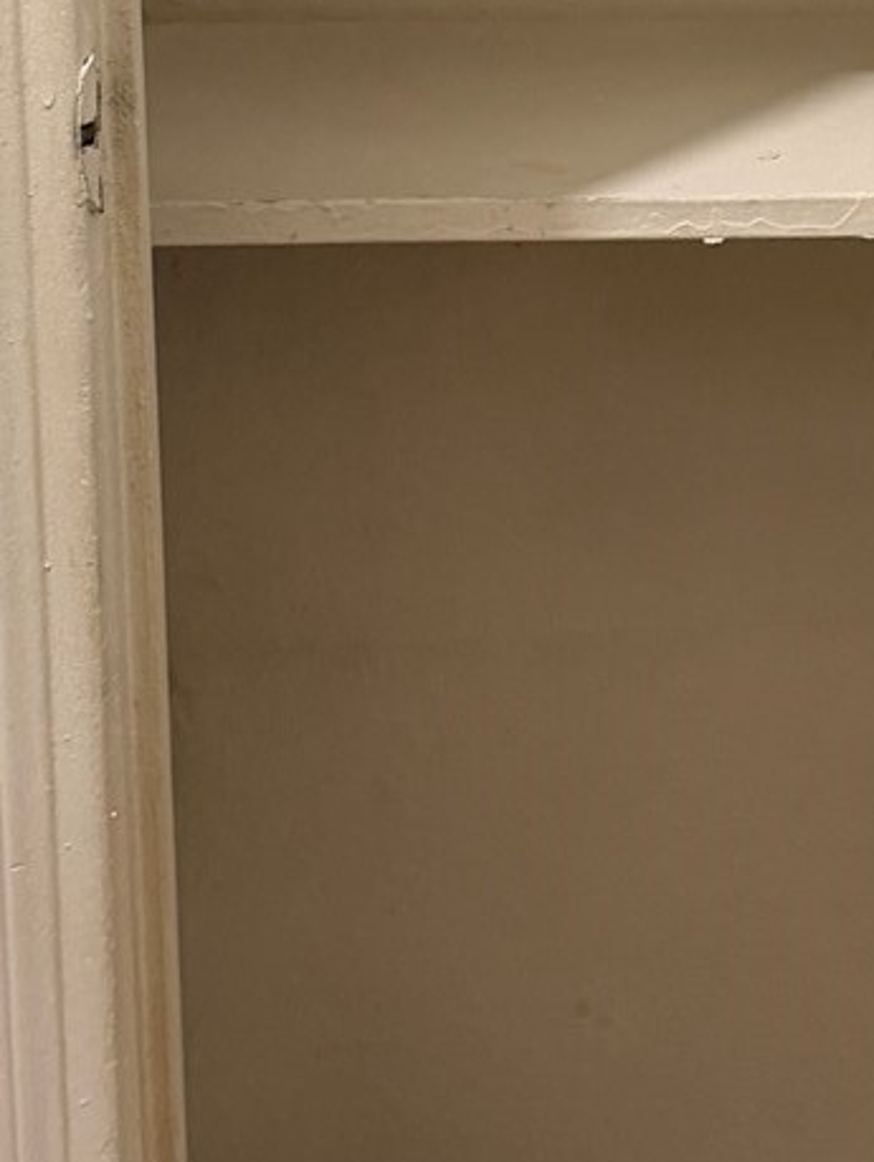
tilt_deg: -14.5
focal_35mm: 107
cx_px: 811
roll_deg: -1.3
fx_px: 3597
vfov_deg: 17.9
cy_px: -35
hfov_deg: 13.7
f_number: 1.78
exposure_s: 1/60
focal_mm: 6.76
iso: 200
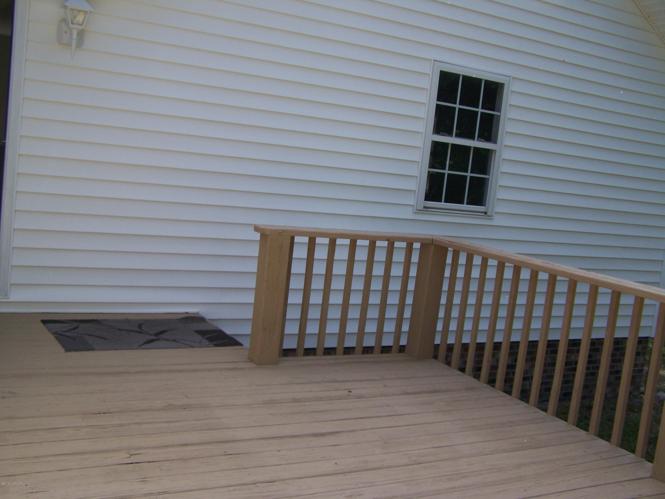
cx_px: 332
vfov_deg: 37.7
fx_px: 730
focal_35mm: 38
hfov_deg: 49.0
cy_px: 250
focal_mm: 6.3
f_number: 2.8
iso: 64
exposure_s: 1/400
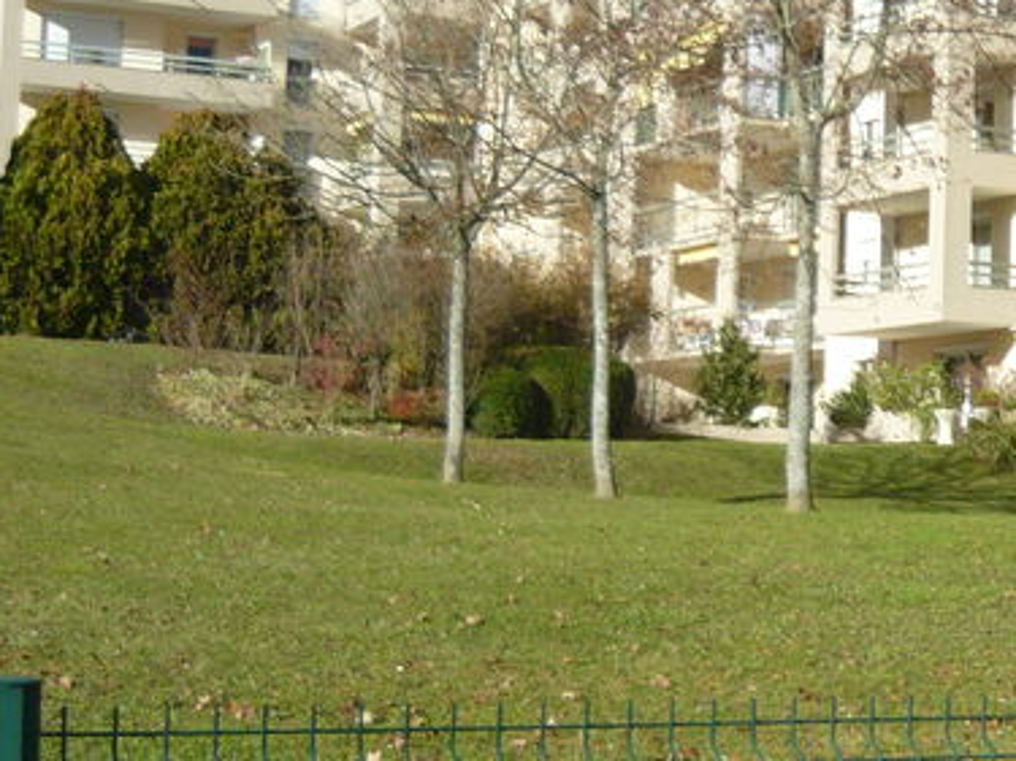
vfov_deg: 16.8
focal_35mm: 88
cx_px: 1114
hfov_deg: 21.2
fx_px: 2582
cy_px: 412
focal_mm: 5.5
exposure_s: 1/160
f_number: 8
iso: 100
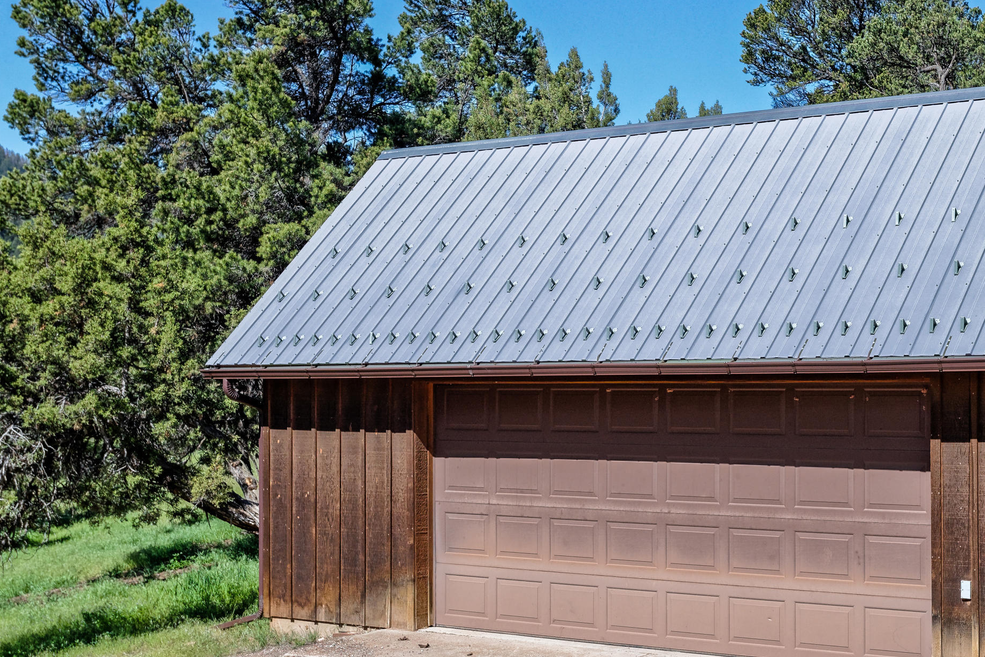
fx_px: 1560
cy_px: 281
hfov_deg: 34.2
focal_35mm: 57
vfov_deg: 23.8
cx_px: 756
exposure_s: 1/1250
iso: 400
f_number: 6.3
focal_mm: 35
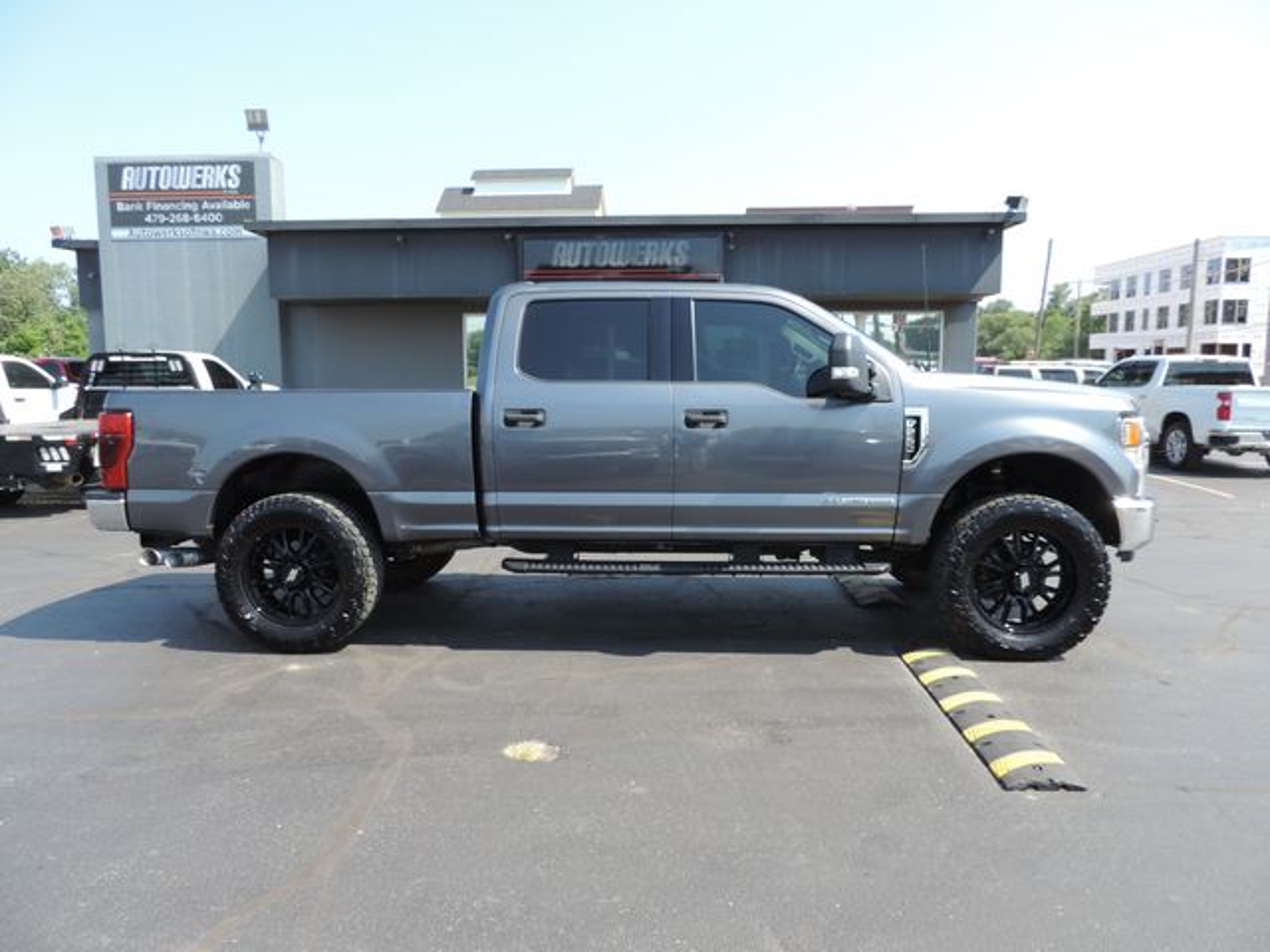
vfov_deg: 56.8
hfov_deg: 71.6
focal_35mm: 24
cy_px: 476
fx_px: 881
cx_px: 635
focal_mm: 4.3
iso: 80
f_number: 3
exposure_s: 1/400
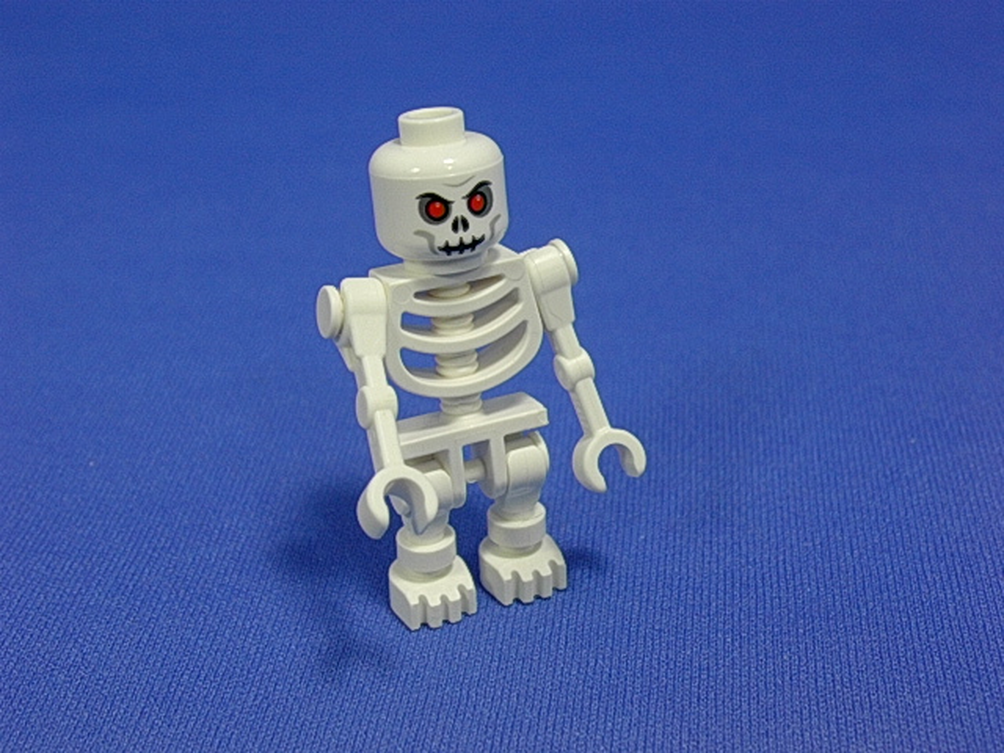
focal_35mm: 60
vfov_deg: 24.4
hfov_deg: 32.2
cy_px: 376
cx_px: 502
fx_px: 1740
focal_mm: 9
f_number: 3.4
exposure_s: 1/40.3
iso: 70
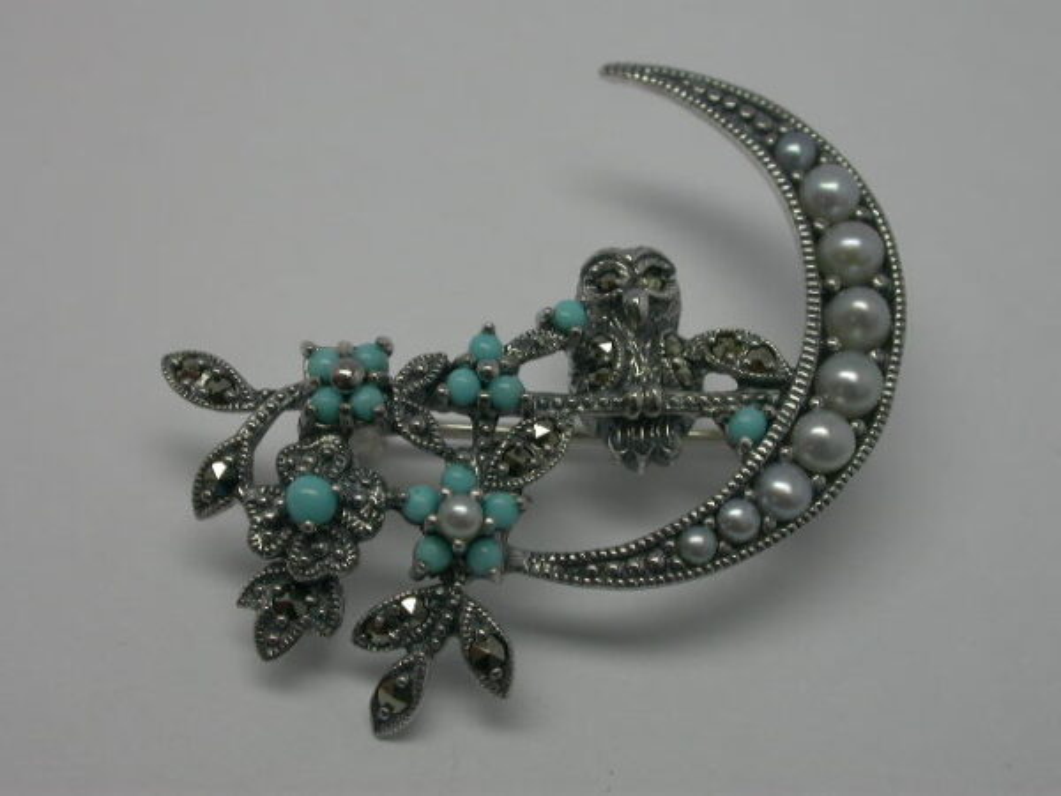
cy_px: 398
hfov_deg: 23.0
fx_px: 2605
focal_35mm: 85
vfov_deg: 17.4
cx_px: 530
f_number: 6.5
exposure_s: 1/34.3
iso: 100
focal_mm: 17.7
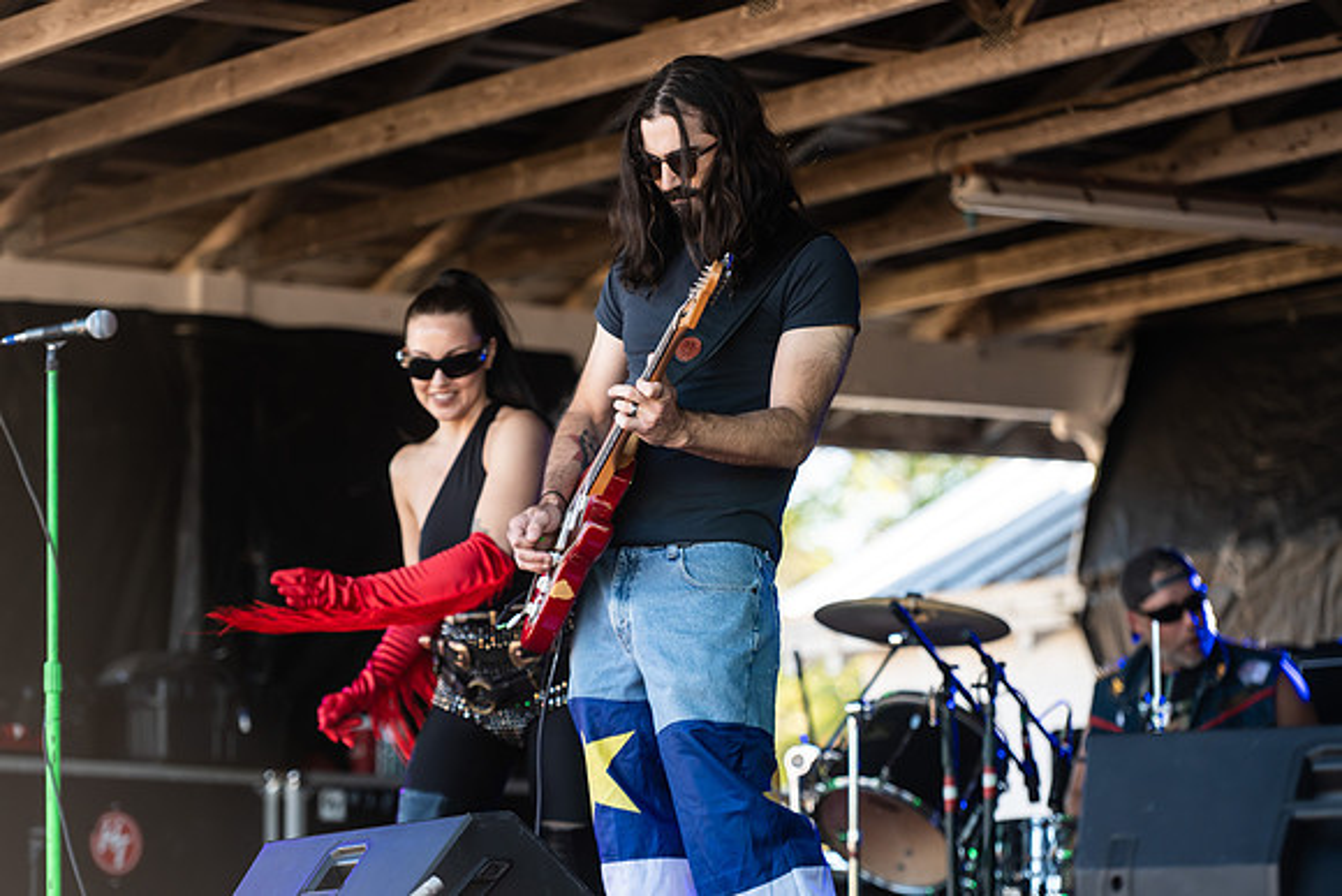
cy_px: 448
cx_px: 671
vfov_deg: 9.8
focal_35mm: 140
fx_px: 5220
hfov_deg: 14.7
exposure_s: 1/800
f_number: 2.8
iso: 500
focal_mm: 140
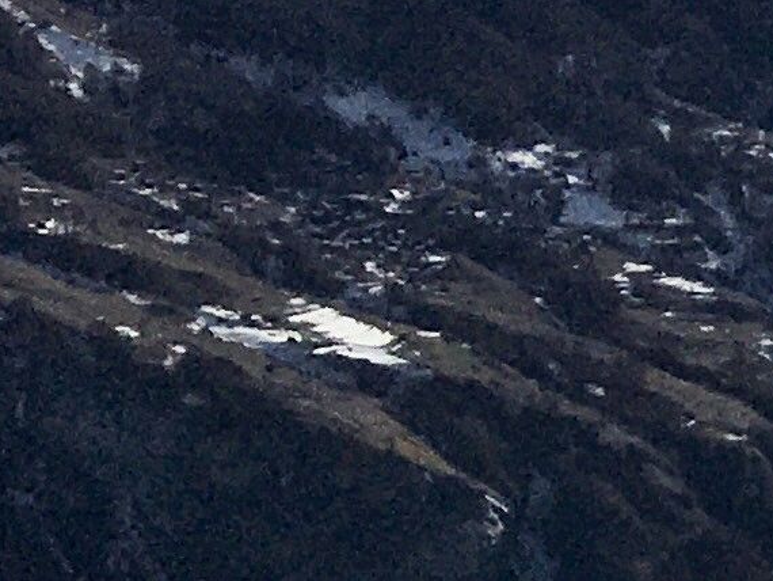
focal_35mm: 205
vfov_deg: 7.2
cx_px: 2680
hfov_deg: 7.7
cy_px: 160
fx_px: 4580
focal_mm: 4.15
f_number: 2.2
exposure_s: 1/10989
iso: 25
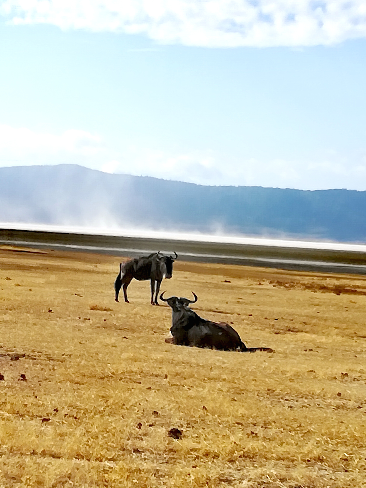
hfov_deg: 15.1
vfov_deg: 20.0
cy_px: 244
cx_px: 183
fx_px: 1382
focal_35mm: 98
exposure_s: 1/1189
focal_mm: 3.83
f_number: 2.2
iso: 50
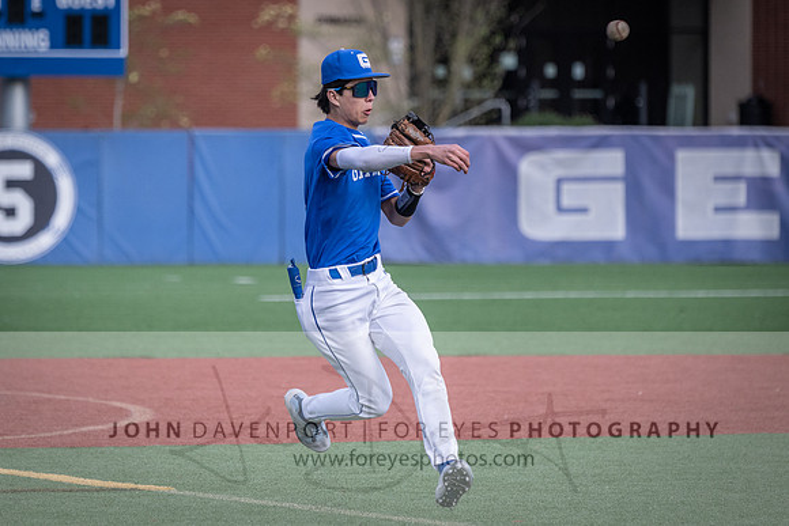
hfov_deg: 6.4
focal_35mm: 324
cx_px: 324
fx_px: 7096
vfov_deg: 4.2
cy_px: 262
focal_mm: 270
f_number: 5.6
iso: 1600
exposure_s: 1/2000
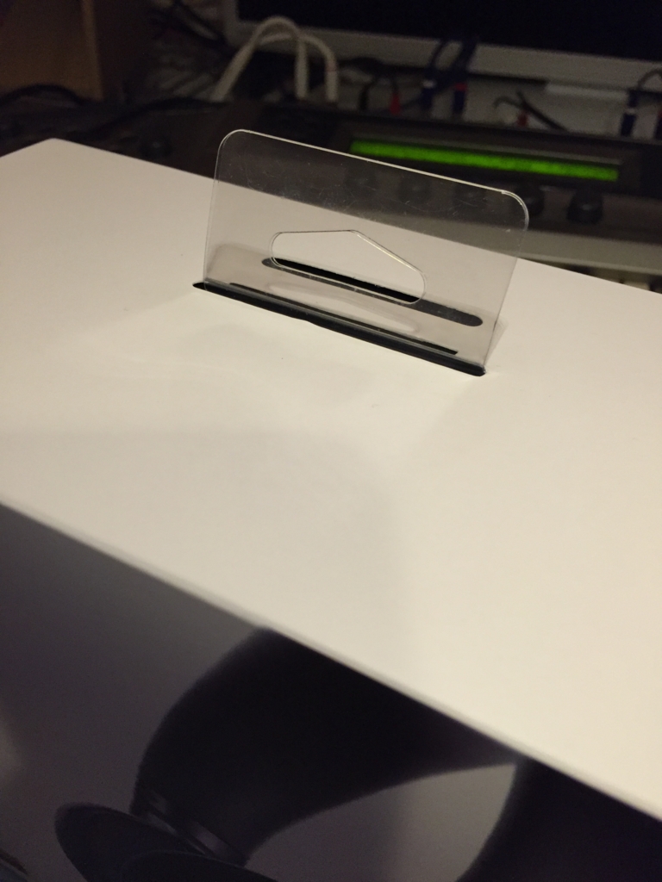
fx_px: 739
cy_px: 441
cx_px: 331
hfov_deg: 48.2
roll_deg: -2.7
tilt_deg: -37.0
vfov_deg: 61.7
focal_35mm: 29
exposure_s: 1/30
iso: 160
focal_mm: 4.15
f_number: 2.2
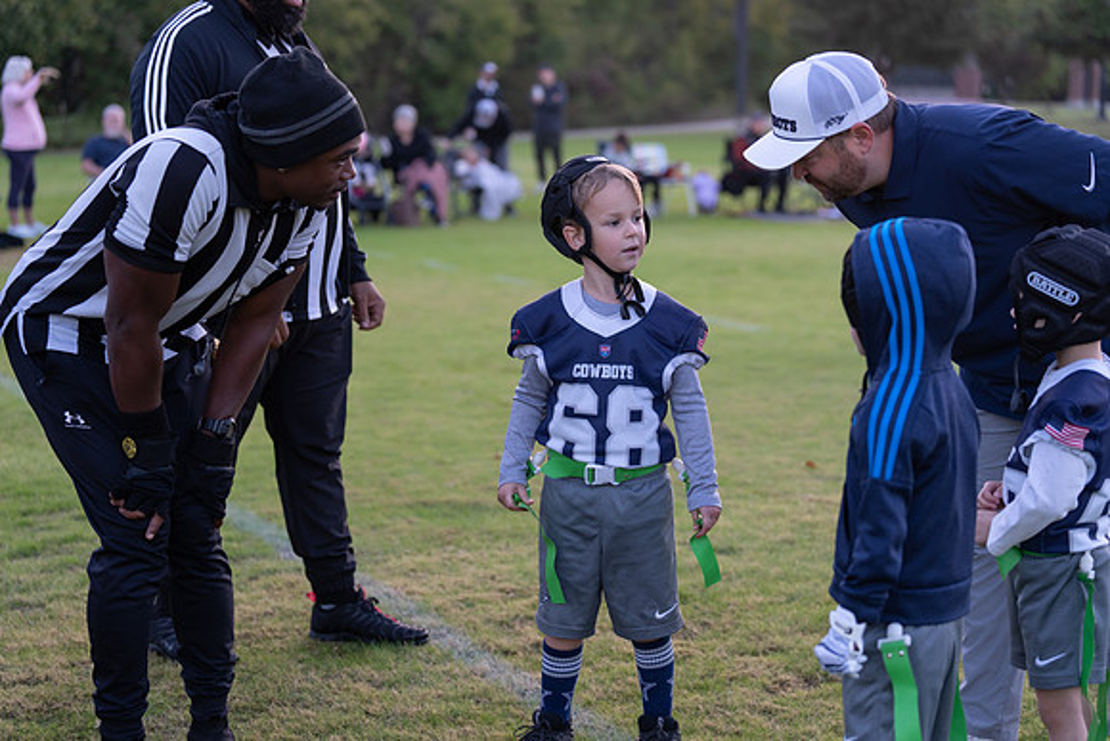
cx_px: 555
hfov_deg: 28.8
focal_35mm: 70
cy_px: 370
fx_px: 2159
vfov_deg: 19.5
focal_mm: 70
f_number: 2.8
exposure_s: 1/320
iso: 500
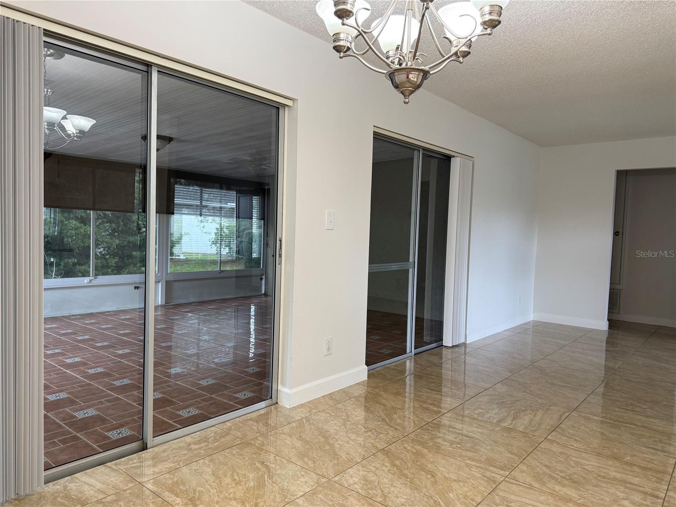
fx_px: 469
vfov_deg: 56.8
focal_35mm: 24
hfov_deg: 71.6
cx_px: 338
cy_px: 254
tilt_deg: -2.2
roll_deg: -2.0
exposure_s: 1/120
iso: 200
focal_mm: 6.76
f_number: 1.78
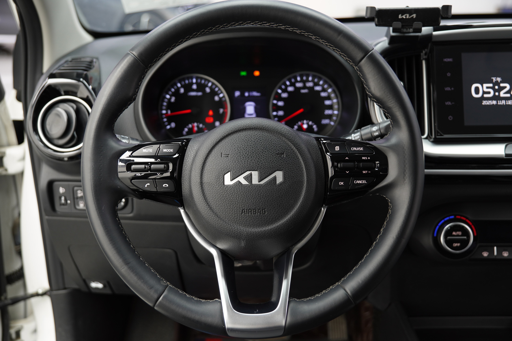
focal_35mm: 42
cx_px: 256
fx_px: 597
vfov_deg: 31.9
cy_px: 170
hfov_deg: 46.4
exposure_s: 1/25
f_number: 2.8
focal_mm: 28
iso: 160
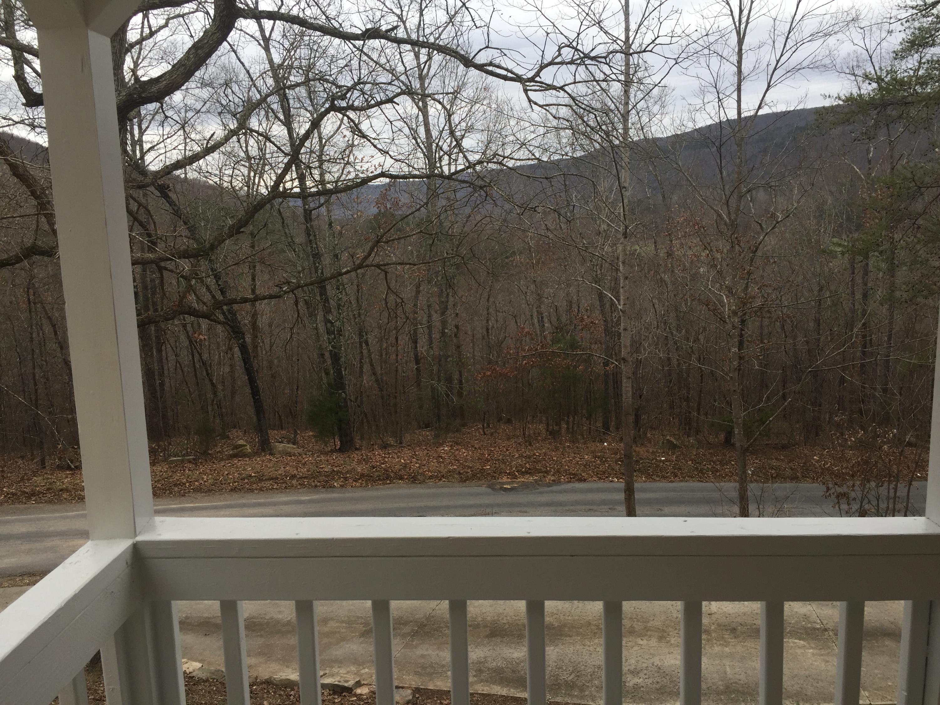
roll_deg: +0.7
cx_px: 470
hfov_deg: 61.7
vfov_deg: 48.2
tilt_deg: -8.0
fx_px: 787
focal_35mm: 29
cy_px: 352
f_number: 2.2
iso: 32
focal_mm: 4.15
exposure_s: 1/581
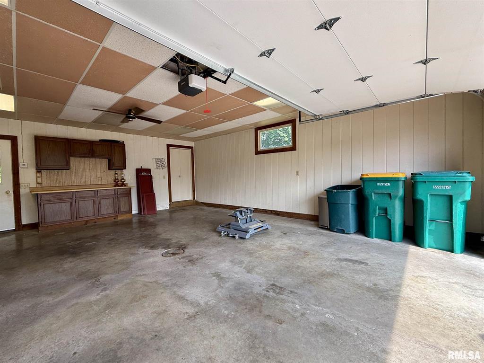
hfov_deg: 102.1
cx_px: 242
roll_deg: +1.6
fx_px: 196
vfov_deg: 85.6
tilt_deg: -1.7
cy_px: 182
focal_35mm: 14
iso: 50
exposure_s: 1/119
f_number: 2.2
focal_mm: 2.22
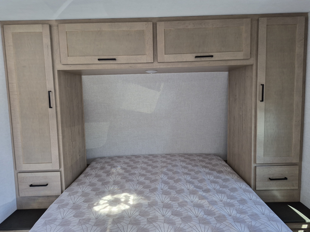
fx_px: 206
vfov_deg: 58.9
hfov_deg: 73.9
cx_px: 155
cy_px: 116
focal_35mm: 23
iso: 250
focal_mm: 5.4
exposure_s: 1/120
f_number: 1.8
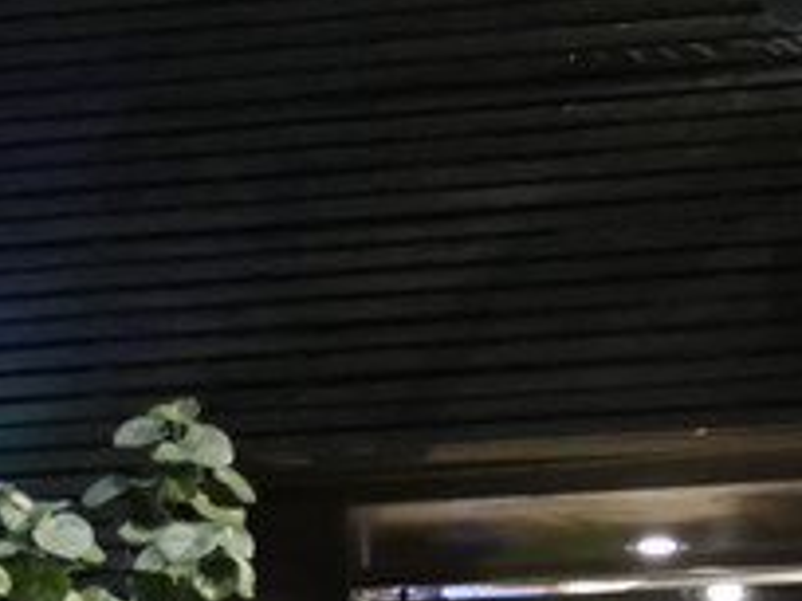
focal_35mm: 196
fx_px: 4541
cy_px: 1006
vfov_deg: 7.4
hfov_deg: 10.1
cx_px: 448
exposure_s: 1/60
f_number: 1.7
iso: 1250
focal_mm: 20
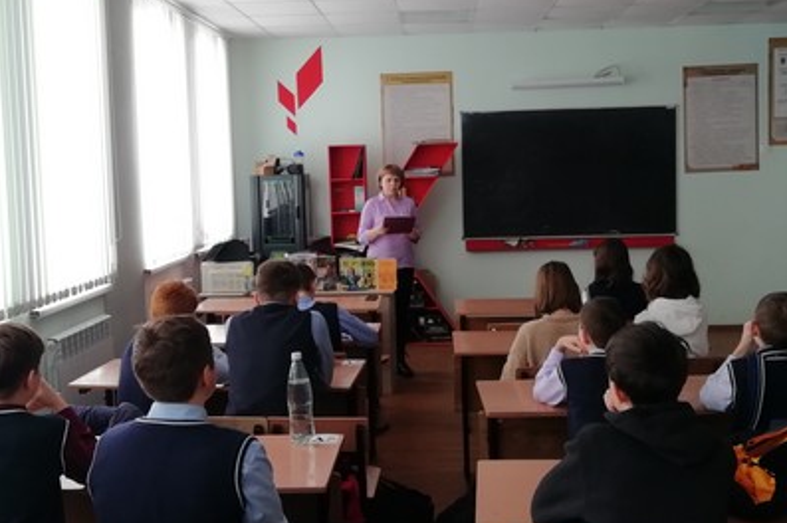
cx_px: 394
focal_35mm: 43
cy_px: 240
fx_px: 939
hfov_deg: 45.5
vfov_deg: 31.1
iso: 50
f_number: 2.2
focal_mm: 3.21
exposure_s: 1/50
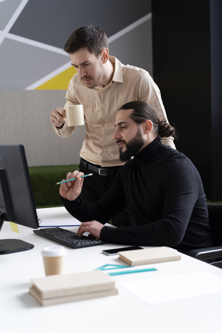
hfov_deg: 24.6
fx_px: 509
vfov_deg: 36.2
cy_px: 166
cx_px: 111
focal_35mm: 55
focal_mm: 55
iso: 250
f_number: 2.8
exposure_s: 1/200
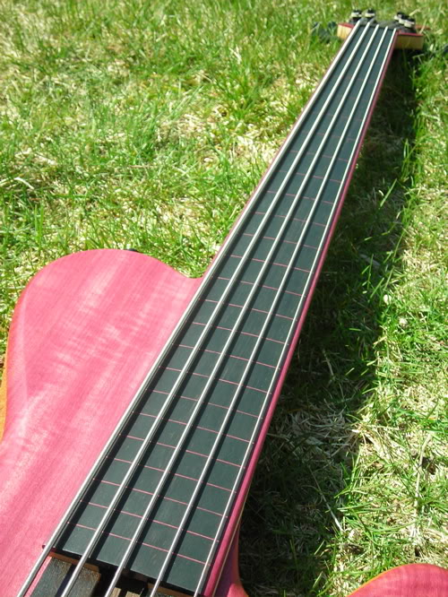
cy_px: 298
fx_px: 811
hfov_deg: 30.9
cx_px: 224
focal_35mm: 47
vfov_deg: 40.4
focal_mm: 7.8
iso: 50
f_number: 3.4
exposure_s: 1/240
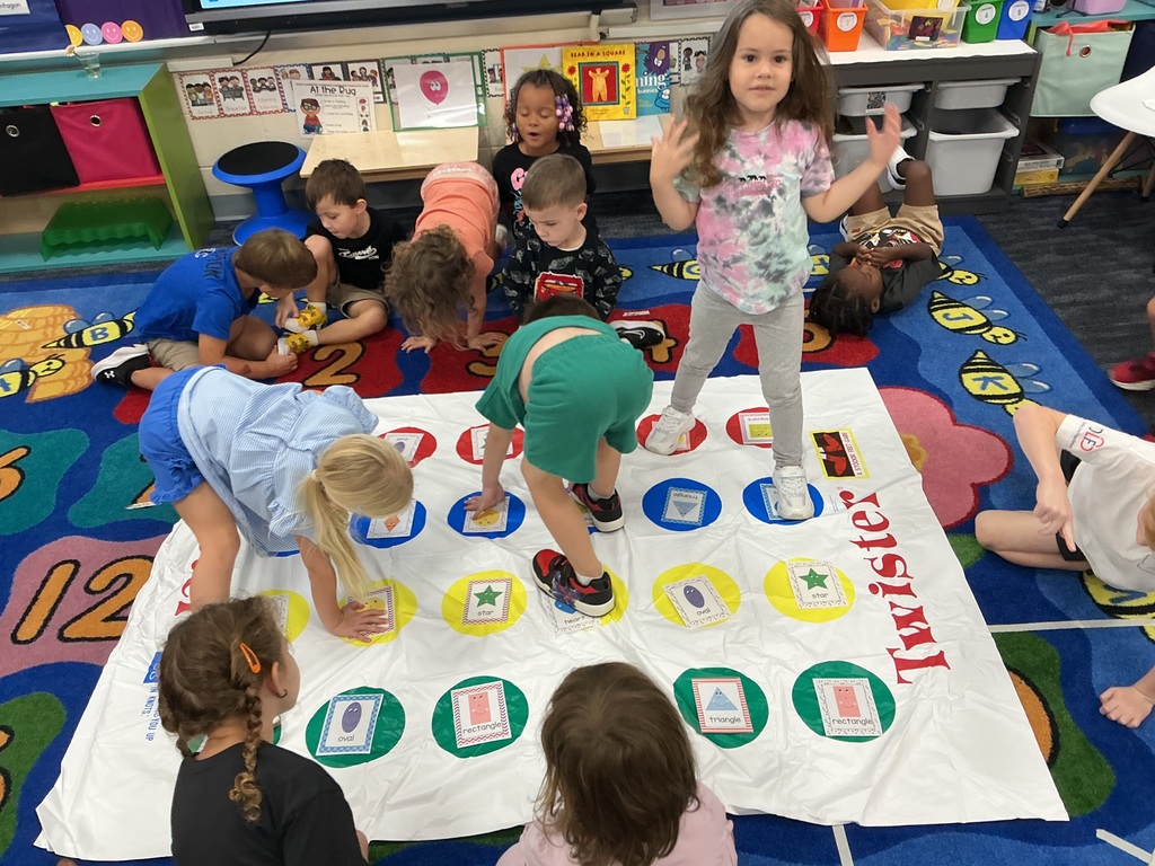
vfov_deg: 48.2
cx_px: 578
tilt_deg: -36.7
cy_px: 433
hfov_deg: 61.7
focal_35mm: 29
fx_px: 968
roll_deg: +5.8
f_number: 1.8
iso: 64
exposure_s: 1/60
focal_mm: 3
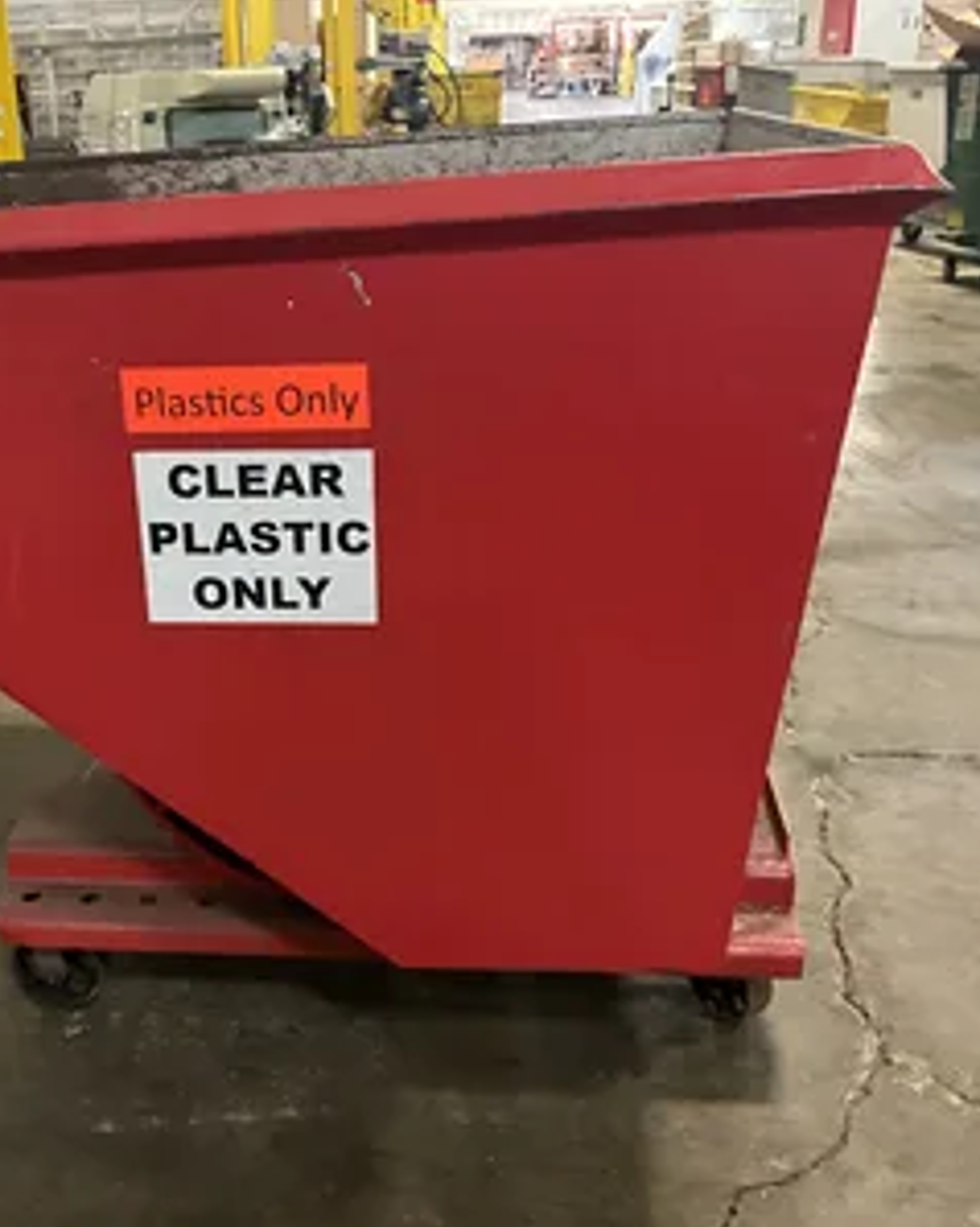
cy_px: 614
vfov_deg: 48.0
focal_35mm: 38
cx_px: 338
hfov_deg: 38.7
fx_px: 1379
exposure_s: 1/30
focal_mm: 3
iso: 320
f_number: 1.8
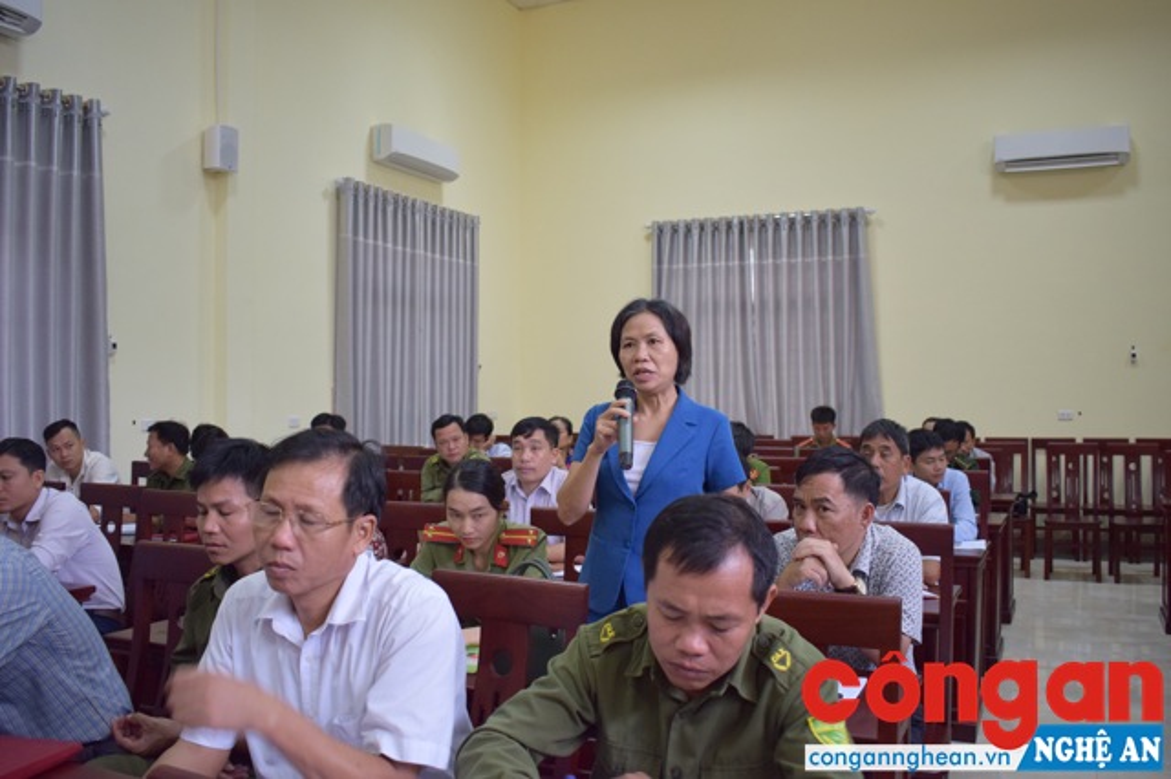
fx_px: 1073
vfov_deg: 39.9
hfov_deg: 57.2
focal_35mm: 33
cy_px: 390
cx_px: 586
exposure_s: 1/60
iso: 1100
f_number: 3.8
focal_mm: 22
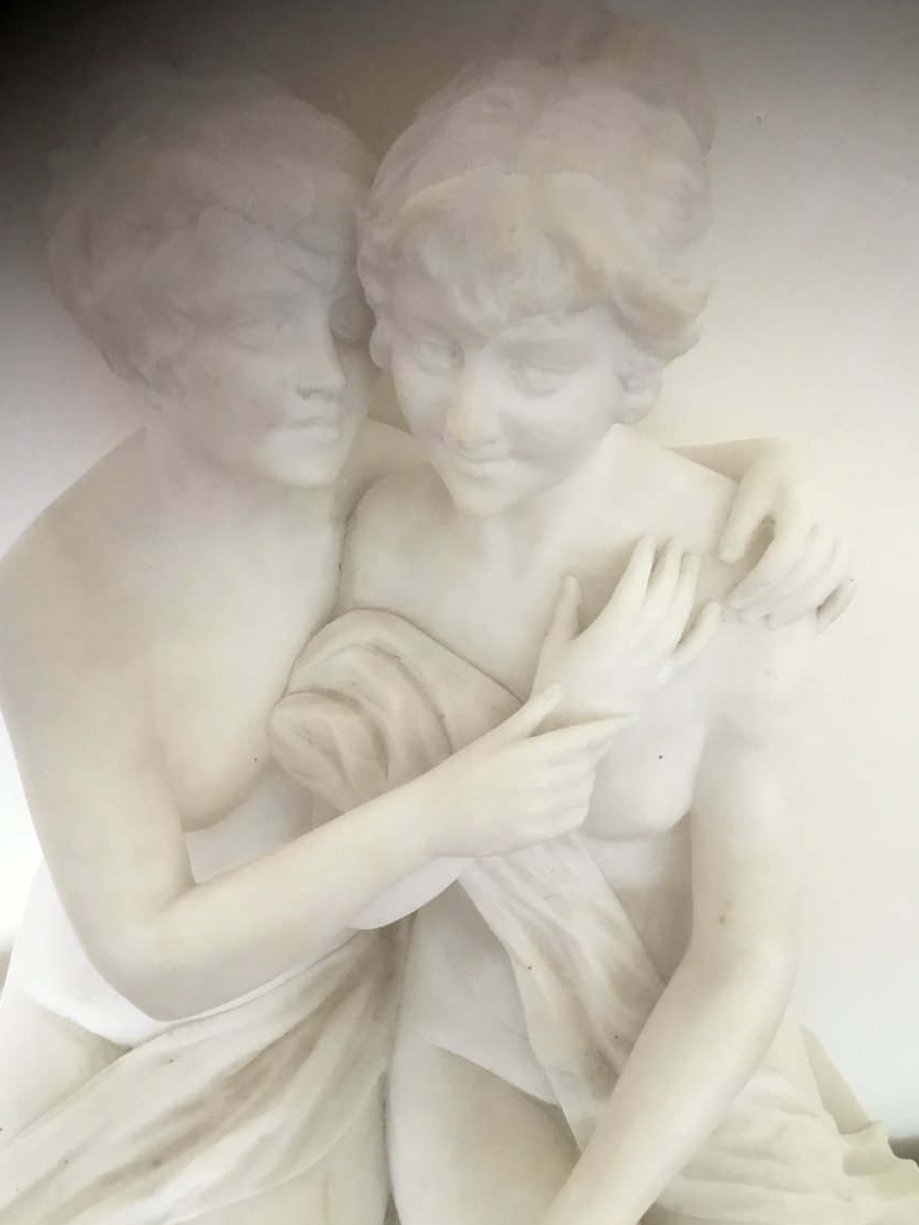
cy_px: 632
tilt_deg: -33.2
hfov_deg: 42.9
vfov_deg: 55.3
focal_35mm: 33
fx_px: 1168
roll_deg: +0.5
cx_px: 433
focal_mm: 3.3
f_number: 2.4
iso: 100
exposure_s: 1/33
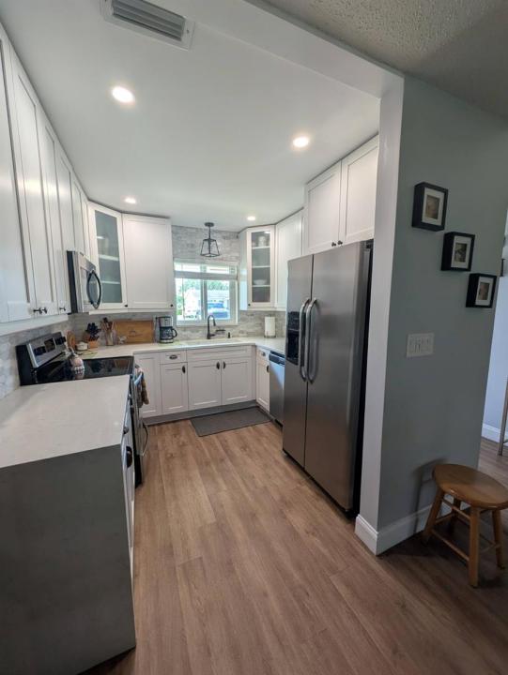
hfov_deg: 94.6
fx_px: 235
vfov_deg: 110.5
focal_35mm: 12
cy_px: 338
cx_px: 254
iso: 46
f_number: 1.7
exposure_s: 1/176
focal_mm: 2.02
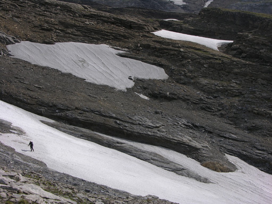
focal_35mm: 58
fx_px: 456
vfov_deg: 25.2
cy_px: 102
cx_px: 136
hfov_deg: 33.2
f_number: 7
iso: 50
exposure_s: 1/323
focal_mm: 14.7
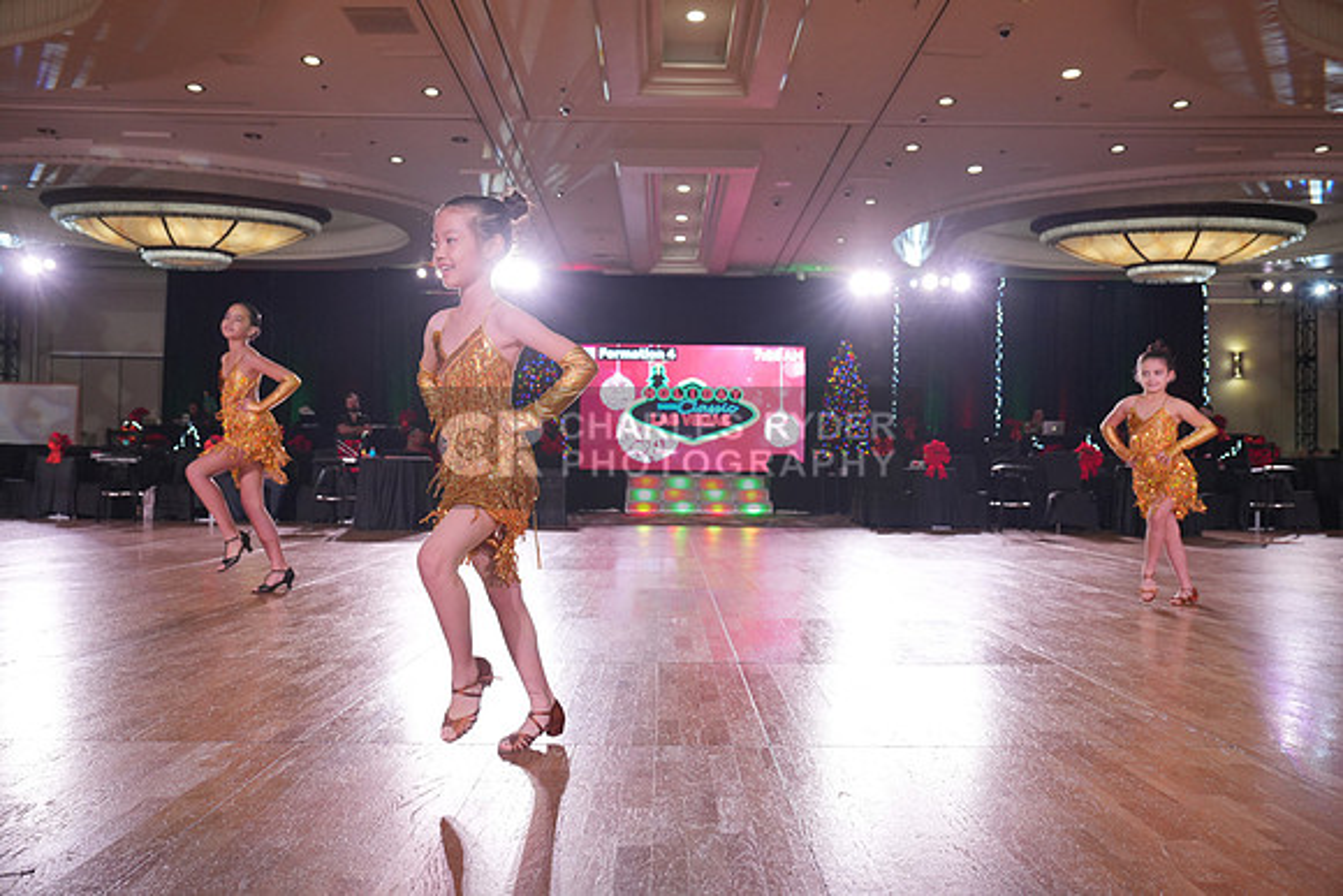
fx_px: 1082
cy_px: 448
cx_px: 672
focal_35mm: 29
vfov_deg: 45.0
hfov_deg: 63.6
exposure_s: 1/500
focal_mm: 29
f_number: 4
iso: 1600
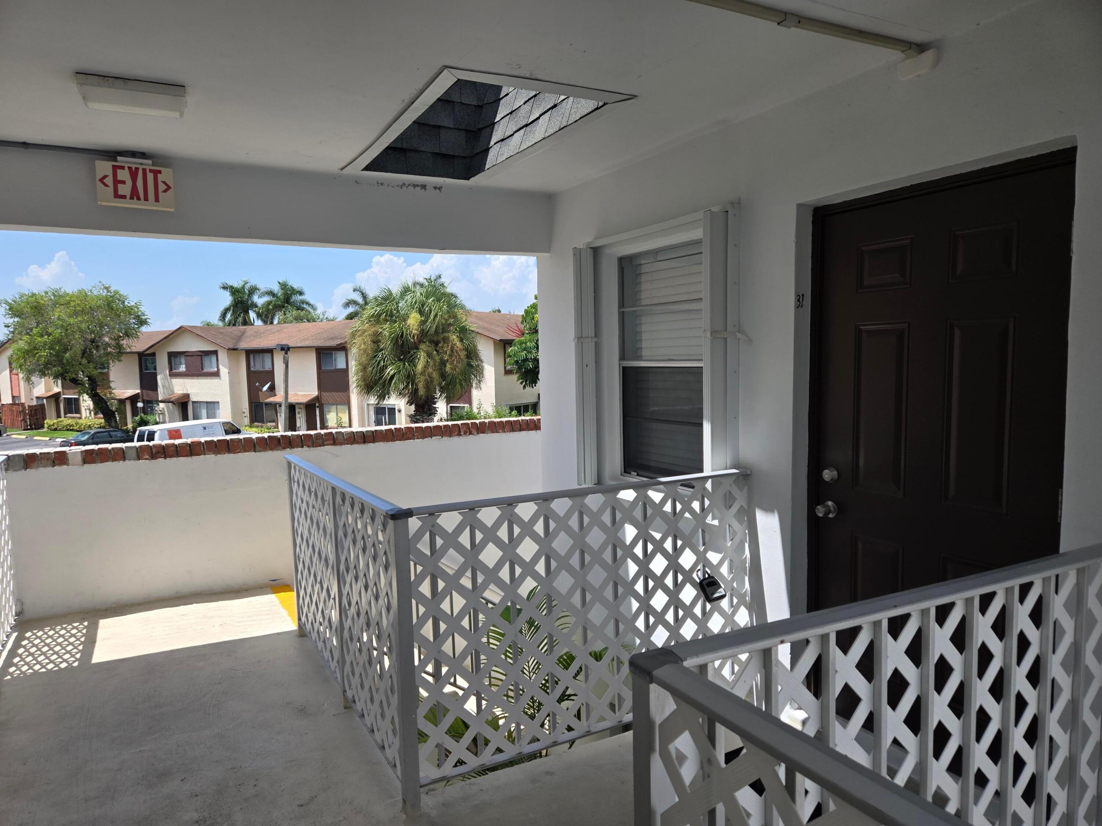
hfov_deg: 73.9
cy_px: 413
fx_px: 732
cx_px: 551
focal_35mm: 23
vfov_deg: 58.9
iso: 50
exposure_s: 1/2921
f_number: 1.8
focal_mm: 5.4
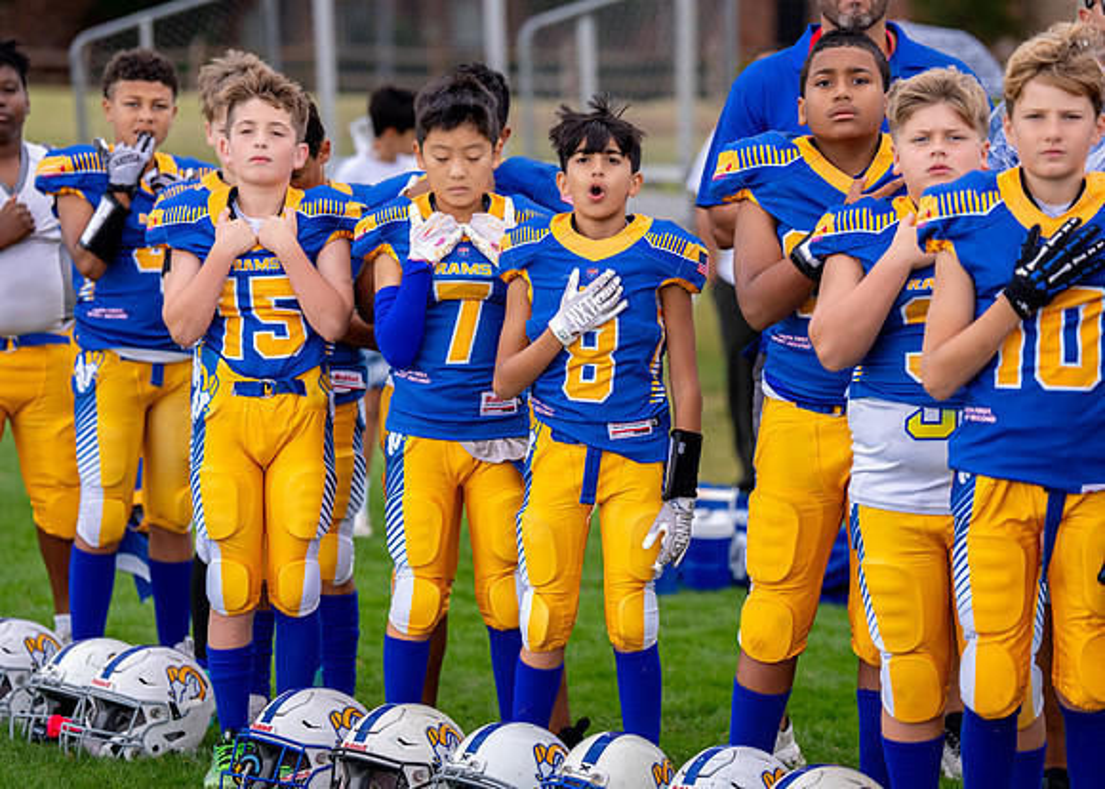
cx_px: 612
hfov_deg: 13.9
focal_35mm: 145
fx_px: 4547
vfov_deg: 9.9
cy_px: 392
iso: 500
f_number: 2.8
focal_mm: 130
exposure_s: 1/1250
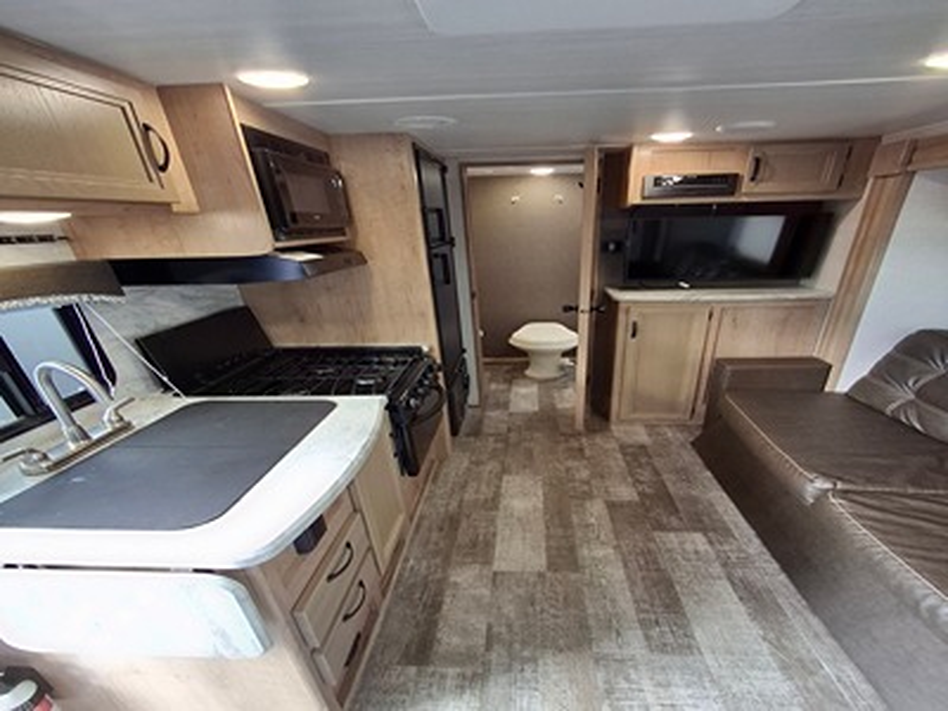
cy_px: 356
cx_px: 474
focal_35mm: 16
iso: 80
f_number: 2.2
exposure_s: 1/40
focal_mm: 1.64
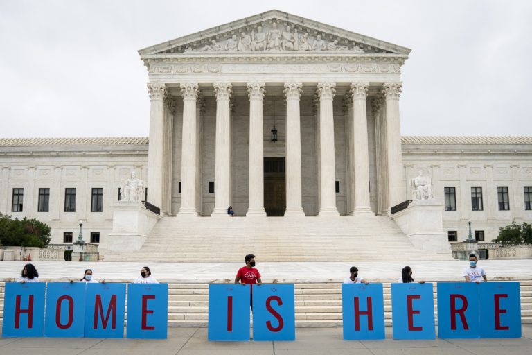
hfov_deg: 53.1
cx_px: 266
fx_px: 532
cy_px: 178
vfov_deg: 36.9
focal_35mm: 36
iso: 200
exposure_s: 1/2000
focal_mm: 24
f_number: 2.8
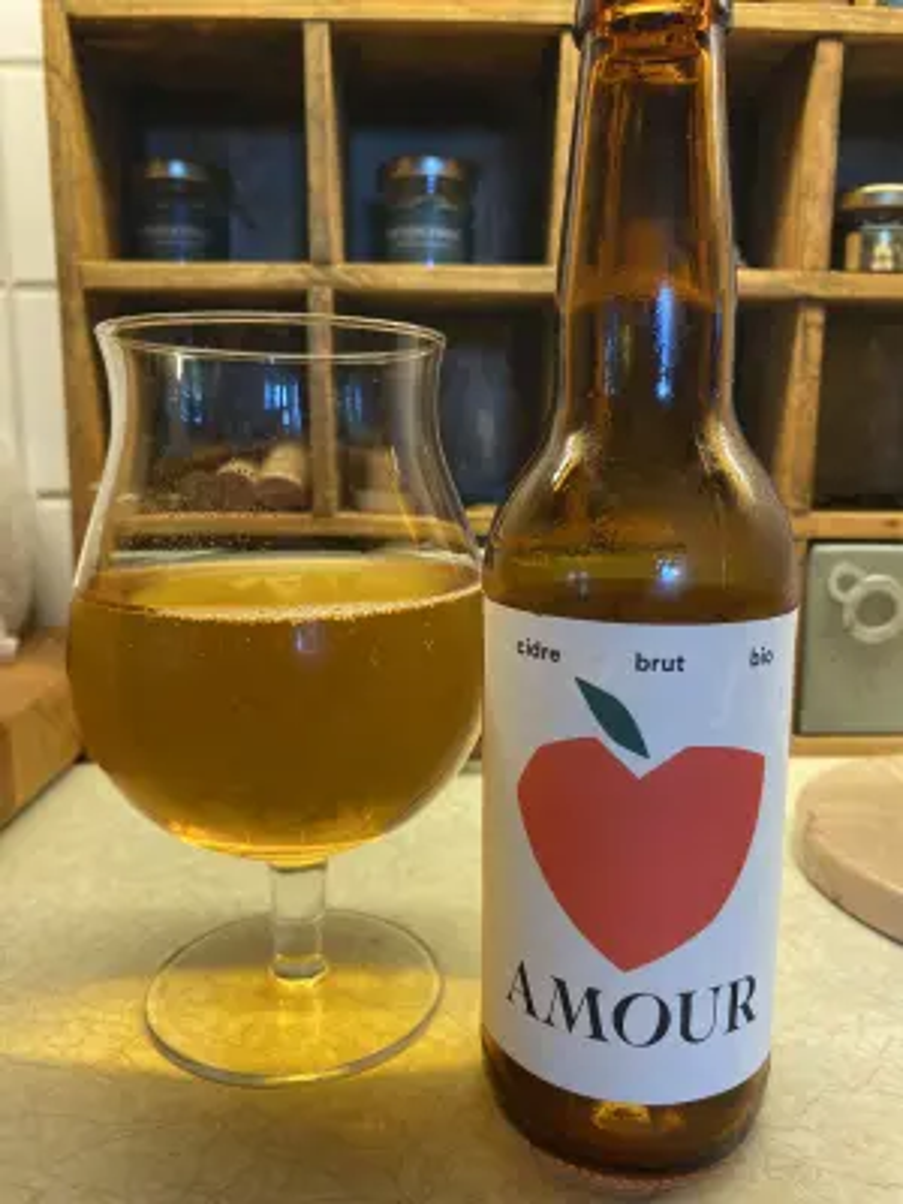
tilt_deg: -8.6
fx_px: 904
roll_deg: -0.5
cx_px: 452
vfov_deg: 67.3
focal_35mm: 26
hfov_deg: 53.1
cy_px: 602
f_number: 1.8
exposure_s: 1/100
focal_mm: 4.25
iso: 80
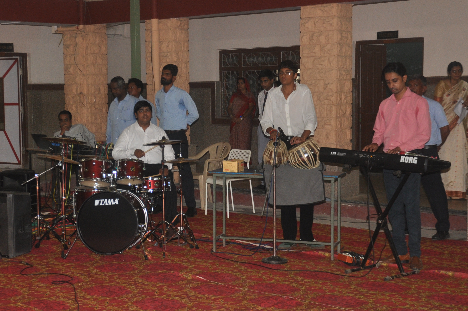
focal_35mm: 71
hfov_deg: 28.4
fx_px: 922
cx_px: 168
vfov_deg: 19.1
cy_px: 157
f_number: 4.2
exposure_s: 1/60
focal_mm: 32
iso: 500
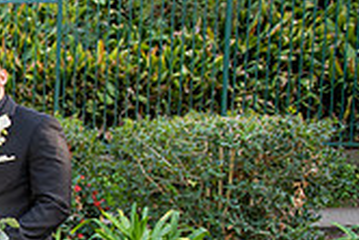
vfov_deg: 16.0
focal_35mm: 84
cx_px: -216
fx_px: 838
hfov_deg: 20.0
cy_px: 228
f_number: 3.5
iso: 320
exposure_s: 1/250
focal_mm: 24
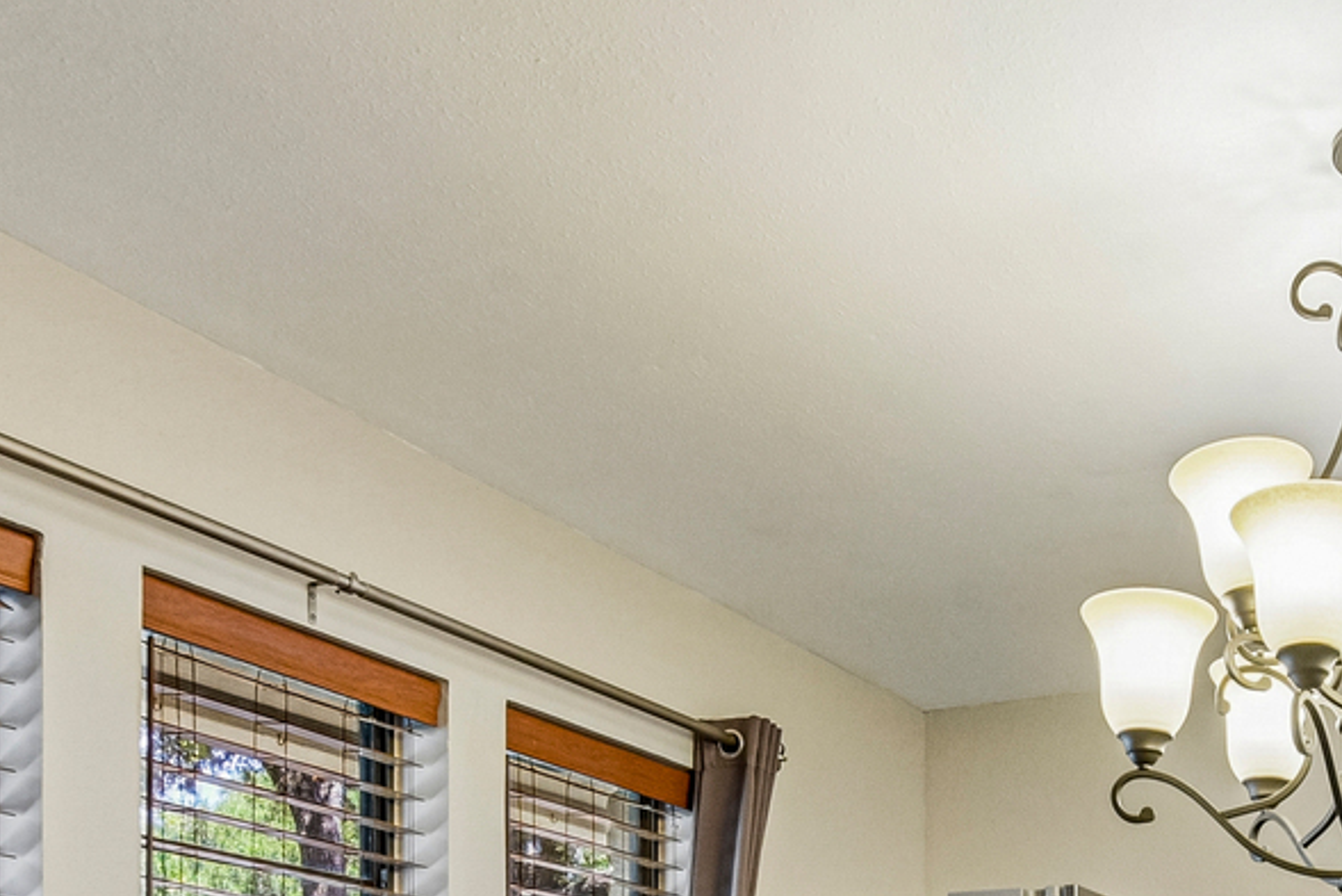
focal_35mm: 44
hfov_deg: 41.6
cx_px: 1157
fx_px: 1641
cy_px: 1199
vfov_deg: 25.7
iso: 1250
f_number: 8
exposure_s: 1/15
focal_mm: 16
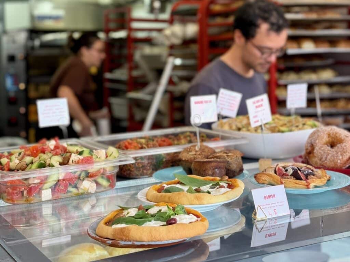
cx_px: 175
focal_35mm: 48
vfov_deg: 30.3
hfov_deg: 39.7
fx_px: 485
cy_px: 131
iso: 64
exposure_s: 1/100
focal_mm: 6.76
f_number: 1.78
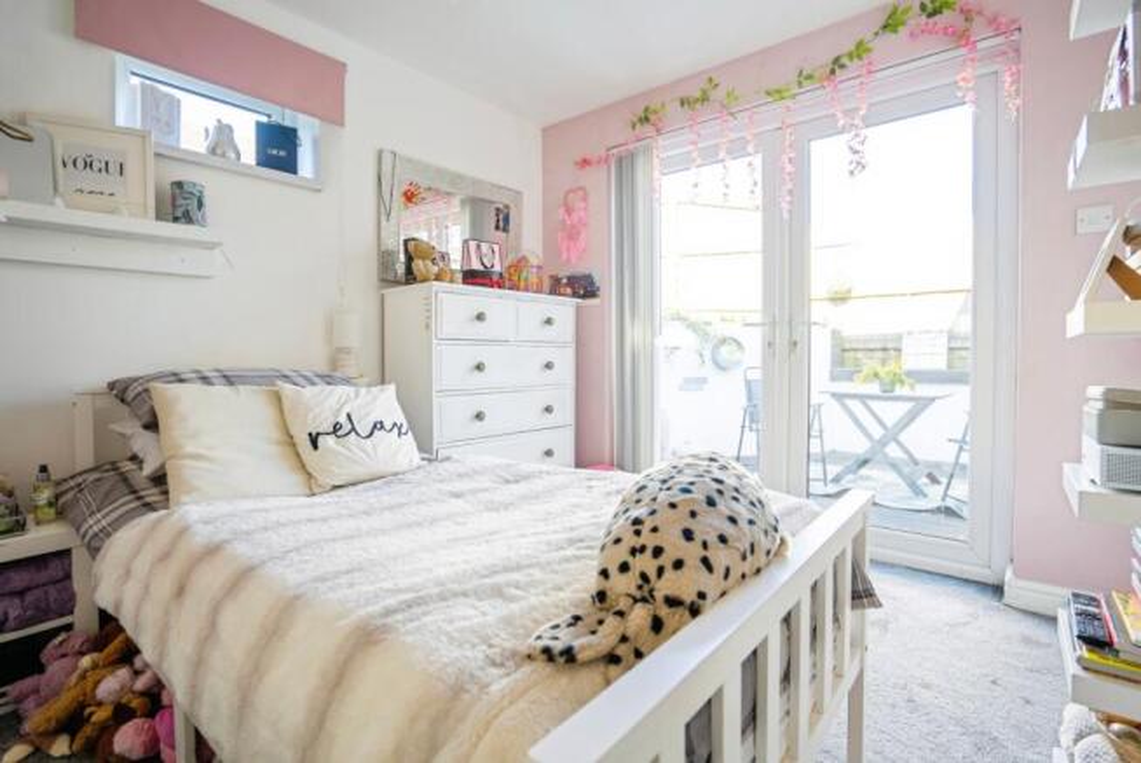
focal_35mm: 16
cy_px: 382
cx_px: 570
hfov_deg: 96.7
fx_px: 507
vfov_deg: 73.8
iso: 100
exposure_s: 1/25
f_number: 4
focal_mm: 16
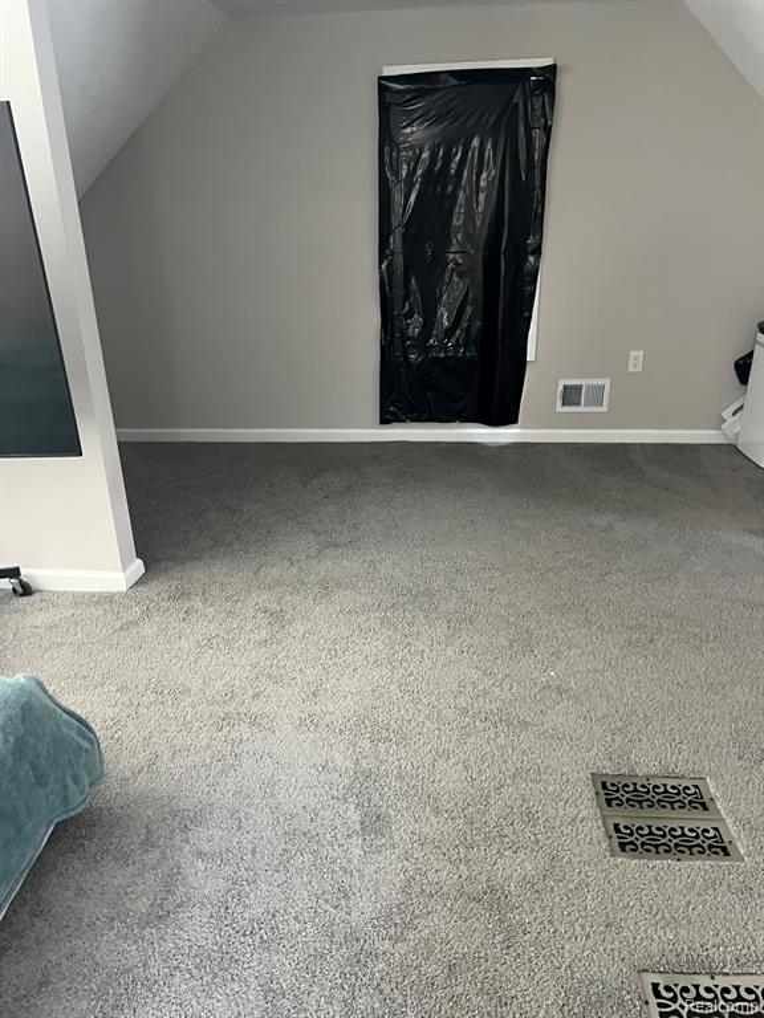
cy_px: 509
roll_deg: +1.5
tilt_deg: -18.5
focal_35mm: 26
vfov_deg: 67.3
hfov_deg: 53.1
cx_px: 382
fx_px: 765
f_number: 1.5
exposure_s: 1/54
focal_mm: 5.7
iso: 500
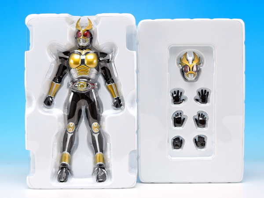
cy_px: 99
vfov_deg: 26.6
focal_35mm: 55
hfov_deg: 34.9
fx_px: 419
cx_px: 132
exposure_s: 1/1.6
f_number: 6.3
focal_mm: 11.8
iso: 80
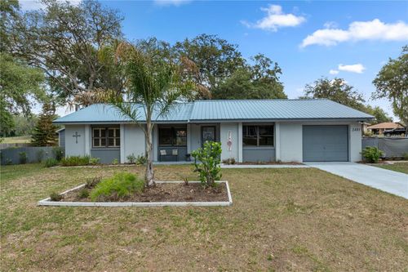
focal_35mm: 20
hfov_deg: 85.4
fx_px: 221
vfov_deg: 63.2
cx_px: 204
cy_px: 136
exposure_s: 1/320
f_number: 8
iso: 320
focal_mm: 13
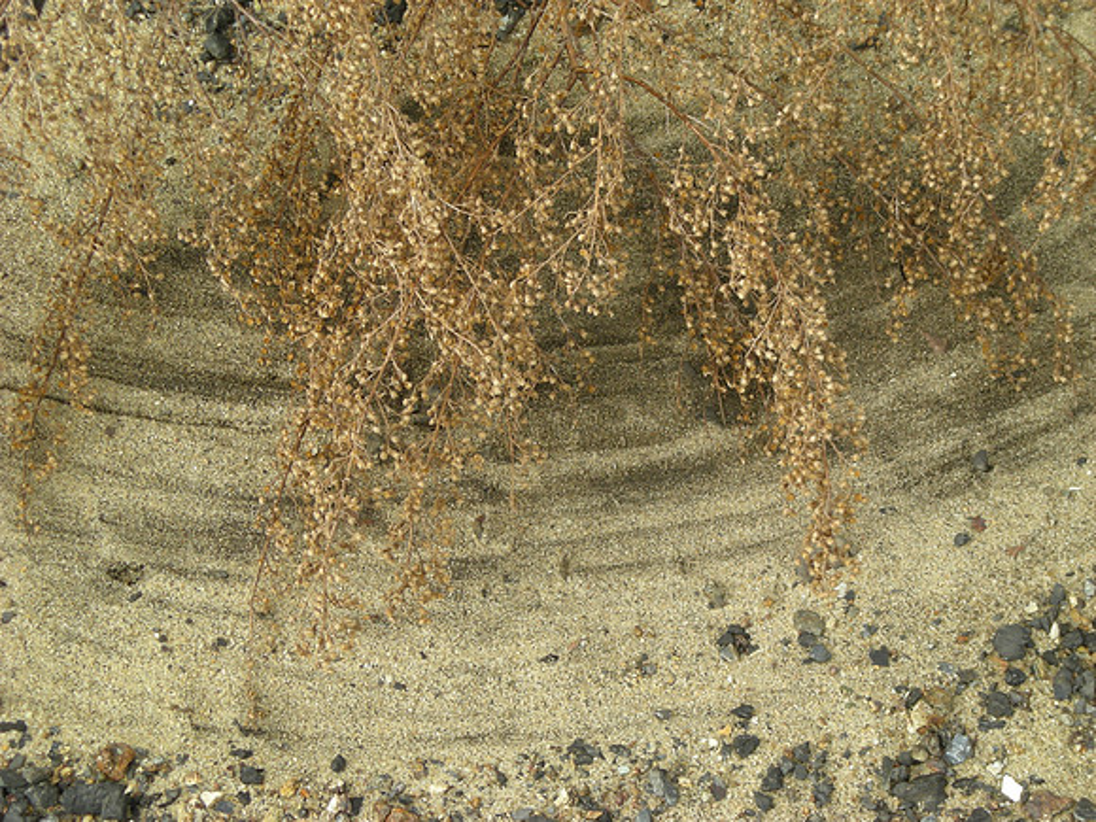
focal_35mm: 105
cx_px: 548
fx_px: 3324
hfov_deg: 18.7
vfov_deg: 14.1
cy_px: 411
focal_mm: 17.1
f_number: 4.7
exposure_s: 1/63.7
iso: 50
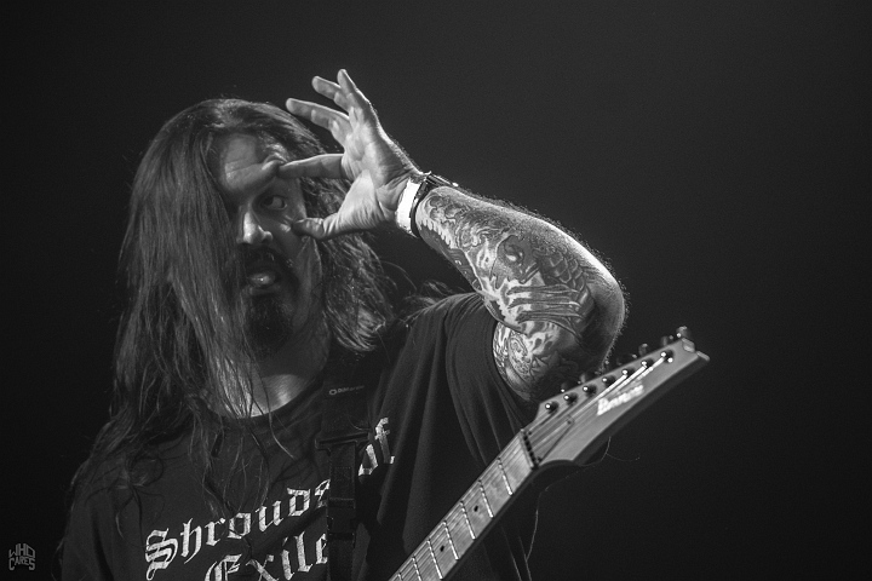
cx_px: 436
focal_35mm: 300
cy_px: 290
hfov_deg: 6.9
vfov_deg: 4.6
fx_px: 7266
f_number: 2.8
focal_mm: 200
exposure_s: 1/100
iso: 1250
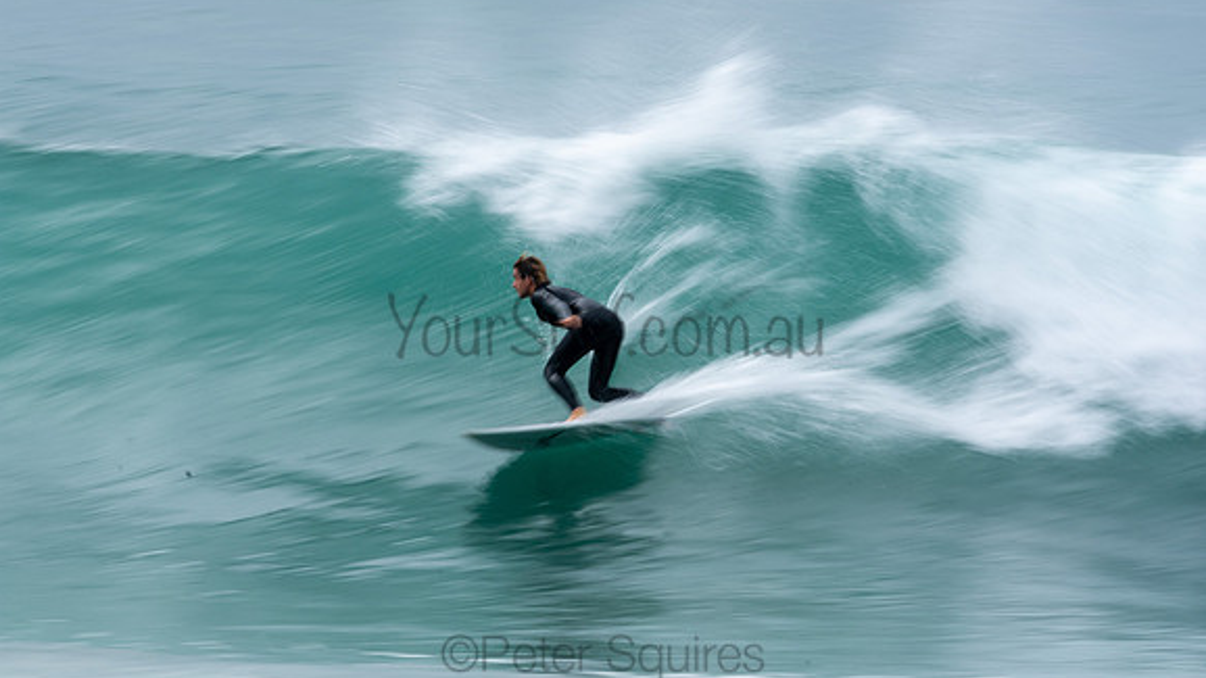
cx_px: 603
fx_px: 25229
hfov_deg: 2.7
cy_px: 308
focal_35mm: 789
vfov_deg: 1.5
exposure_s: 1/25
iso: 100
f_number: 25
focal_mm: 500
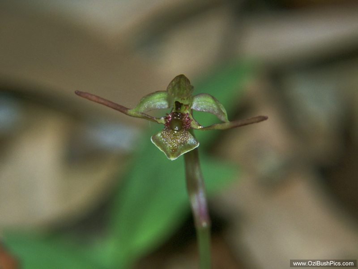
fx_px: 2068
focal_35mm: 200
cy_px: 134
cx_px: 179
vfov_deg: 7.4
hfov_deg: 9.9
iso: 100
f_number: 8
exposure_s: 1/180
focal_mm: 50.69
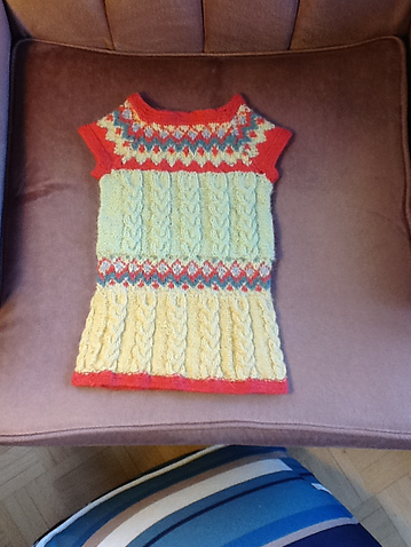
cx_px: 212
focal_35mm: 46
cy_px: 262
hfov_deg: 31.5
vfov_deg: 41.2
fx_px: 728
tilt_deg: -84.2
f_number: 2.4
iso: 80
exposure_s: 1/30
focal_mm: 2.03
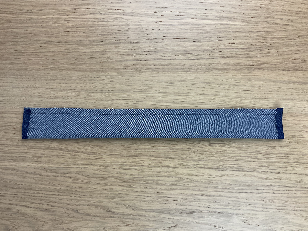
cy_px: 116
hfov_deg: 61.7
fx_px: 258
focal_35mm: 29
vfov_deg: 48.2
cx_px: 154
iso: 32
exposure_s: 1/100
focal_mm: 3
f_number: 1.8
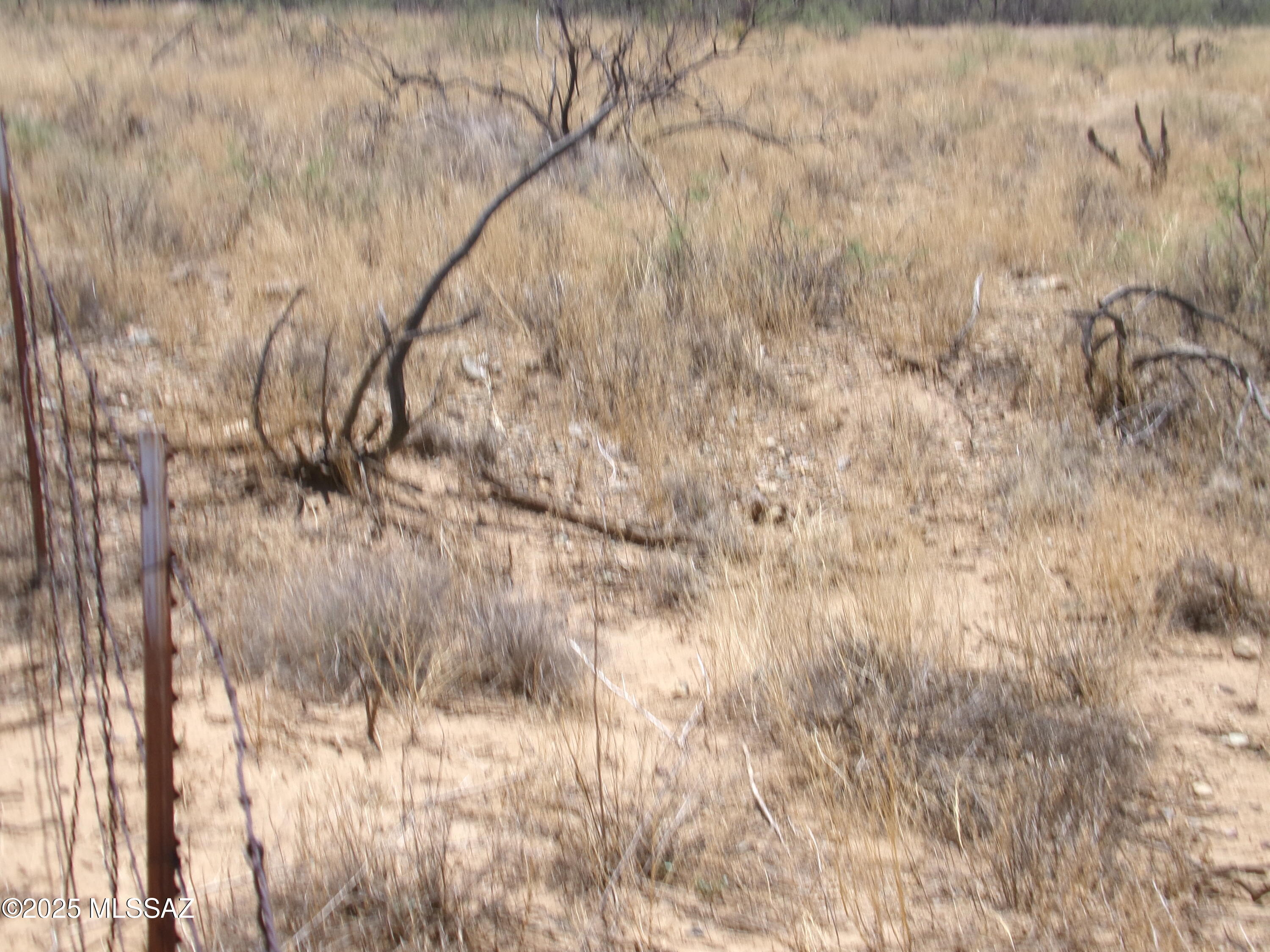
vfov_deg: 21.3
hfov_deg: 28.2
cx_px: 635
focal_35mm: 69
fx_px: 2531
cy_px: 476
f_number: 13.99
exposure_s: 1/56
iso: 100
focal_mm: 12.3
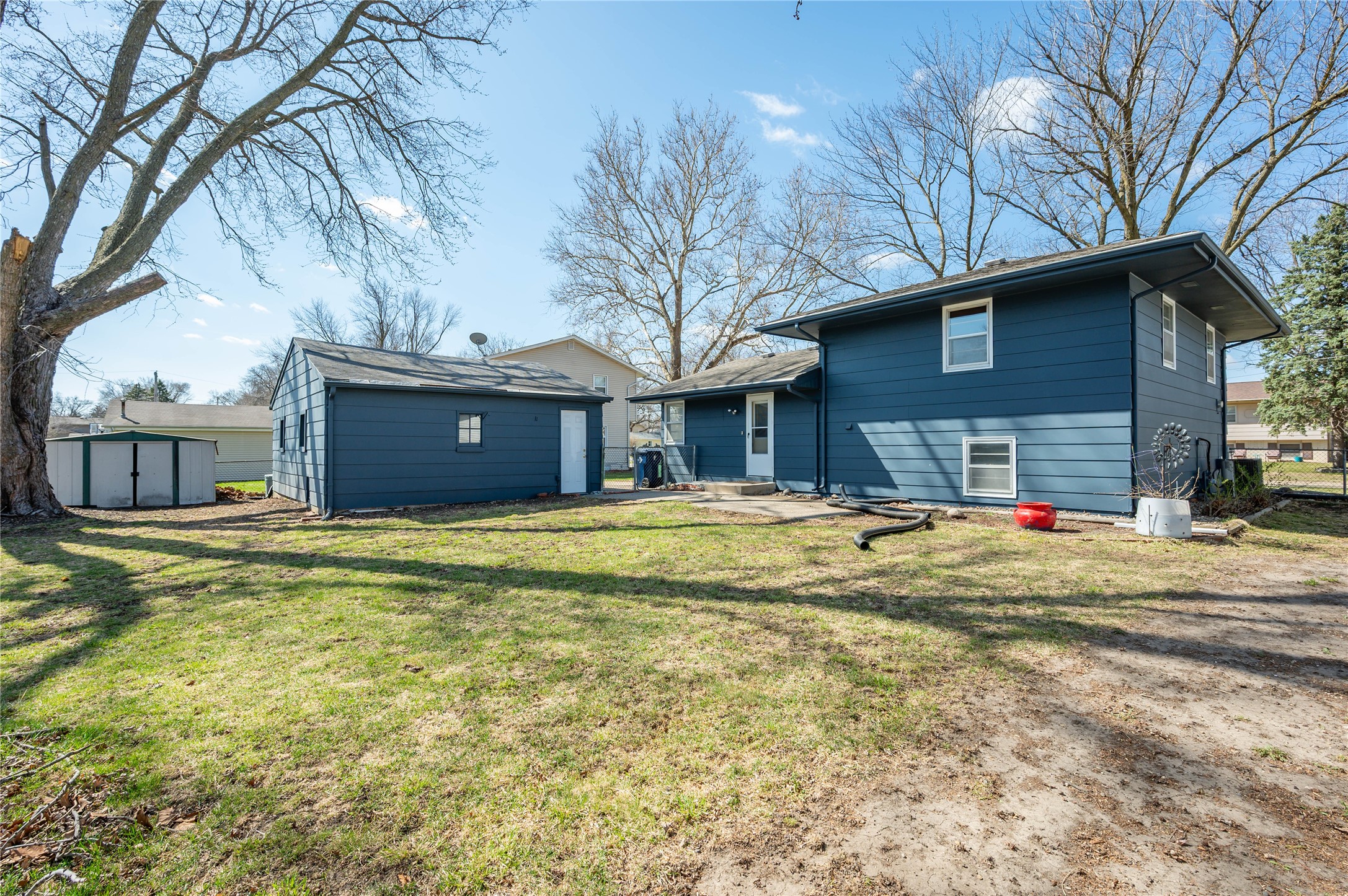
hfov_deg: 96.8
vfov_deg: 73.7
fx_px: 599
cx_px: 674
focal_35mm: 16
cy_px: 448
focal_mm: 16
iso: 250
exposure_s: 1/250
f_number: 9
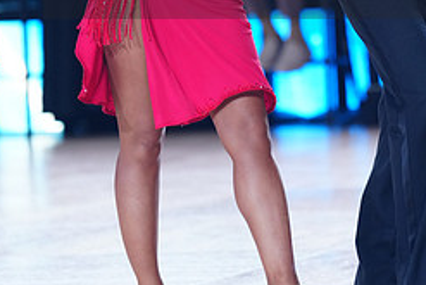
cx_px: 282
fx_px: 4369
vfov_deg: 3.7
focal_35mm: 369
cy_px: -38
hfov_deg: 5.6
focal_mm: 157
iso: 1250
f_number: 2.8
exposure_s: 1/640
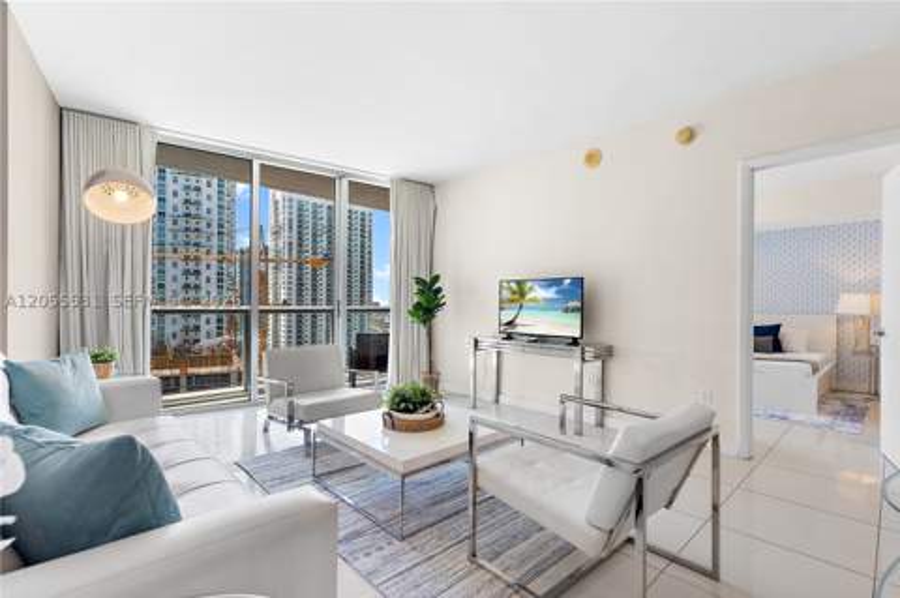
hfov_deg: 96.8
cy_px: 299
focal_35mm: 16
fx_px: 400
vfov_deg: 73.6
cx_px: 450
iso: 200
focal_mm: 16
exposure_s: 1/8
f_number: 8
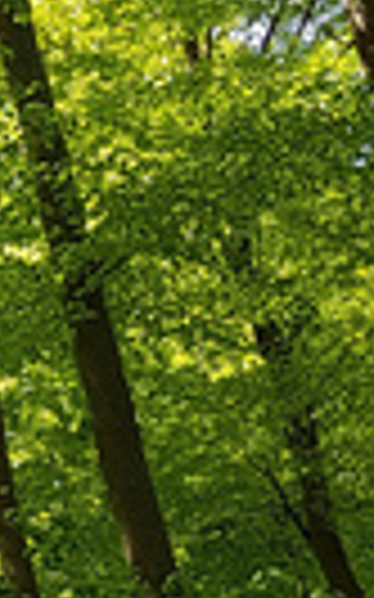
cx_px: -955
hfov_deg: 6.7
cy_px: -27
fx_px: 2710
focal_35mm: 166
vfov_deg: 12.4
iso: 50
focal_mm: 4.2
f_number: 1.7
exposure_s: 1/273
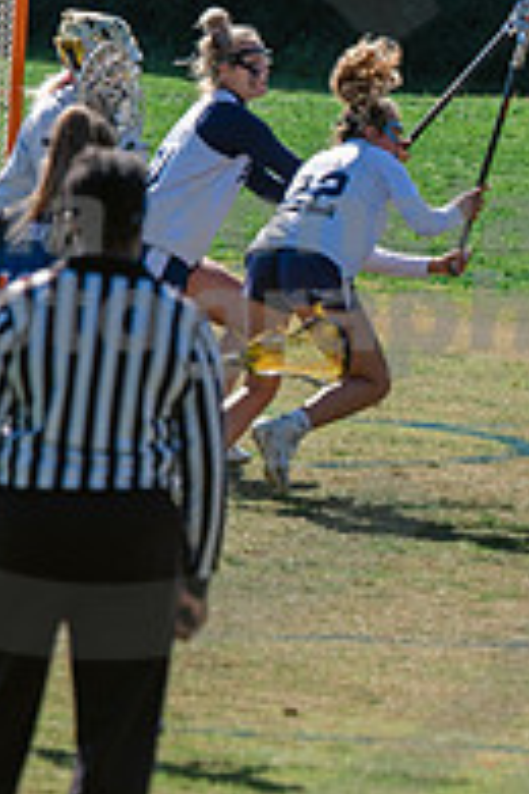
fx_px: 17059
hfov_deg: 1.8
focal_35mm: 774
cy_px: 374
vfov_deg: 2.7
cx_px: 437
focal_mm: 200
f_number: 4.5
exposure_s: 1/1250
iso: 250
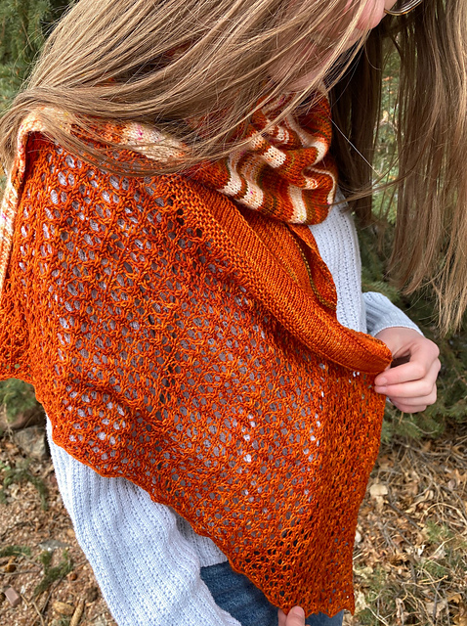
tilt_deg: -24.0
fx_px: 469
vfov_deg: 67.4
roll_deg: +8.9
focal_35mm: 26
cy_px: 313
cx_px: 234
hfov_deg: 52.9
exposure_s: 1/130
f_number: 1.8
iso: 32
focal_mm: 4.25
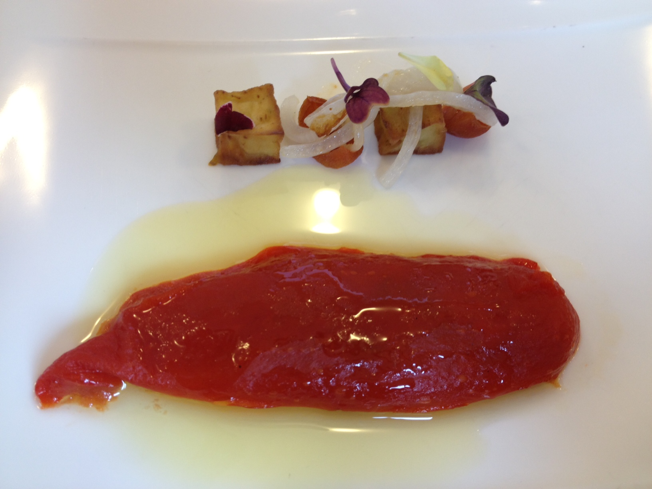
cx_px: 326
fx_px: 659
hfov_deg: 52.6
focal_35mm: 35
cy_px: 244
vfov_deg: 40.7
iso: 64
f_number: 2.4
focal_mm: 4.28
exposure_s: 1/24
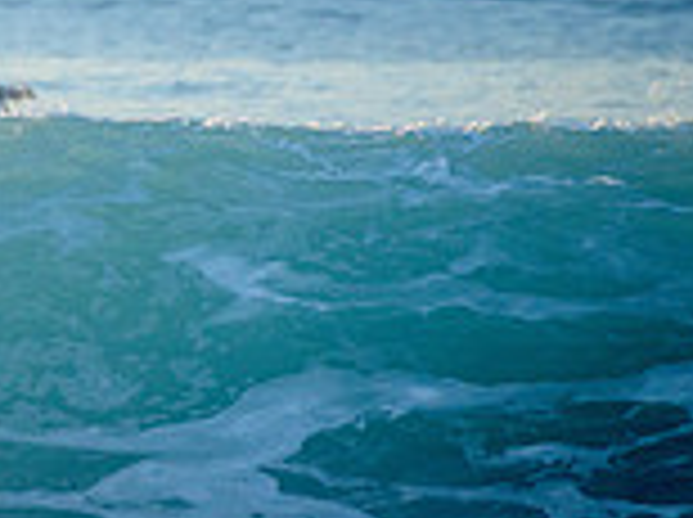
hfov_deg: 1.1
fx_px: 36299
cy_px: 124
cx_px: -536
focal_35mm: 1816
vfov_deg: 0.8
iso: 560
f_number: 5.6
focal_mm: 500
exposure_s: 1/2000
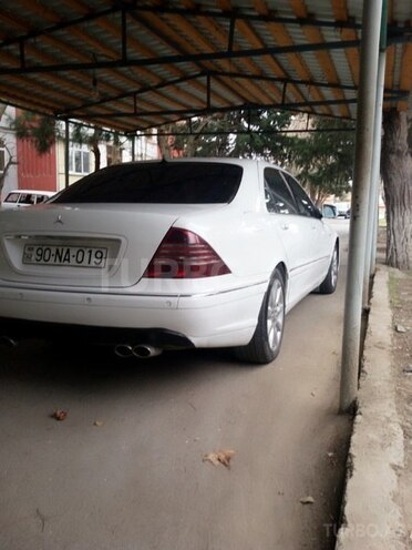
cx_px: 206
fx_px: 492
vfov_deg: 58.4
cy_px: 275
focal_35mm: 31
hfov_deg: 45.4
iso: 50
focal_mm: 2.93
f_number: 2.4
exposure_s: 1/60
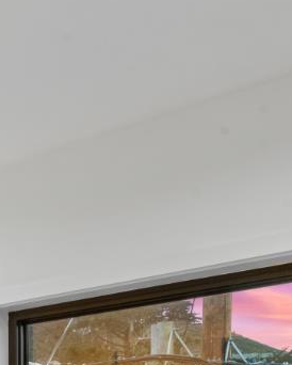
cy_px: 493
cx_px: -208
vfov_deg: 23.5
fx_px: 756
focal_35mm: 70
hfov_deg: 18.1
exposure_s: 1/4
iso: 500
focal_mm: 17
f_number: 14
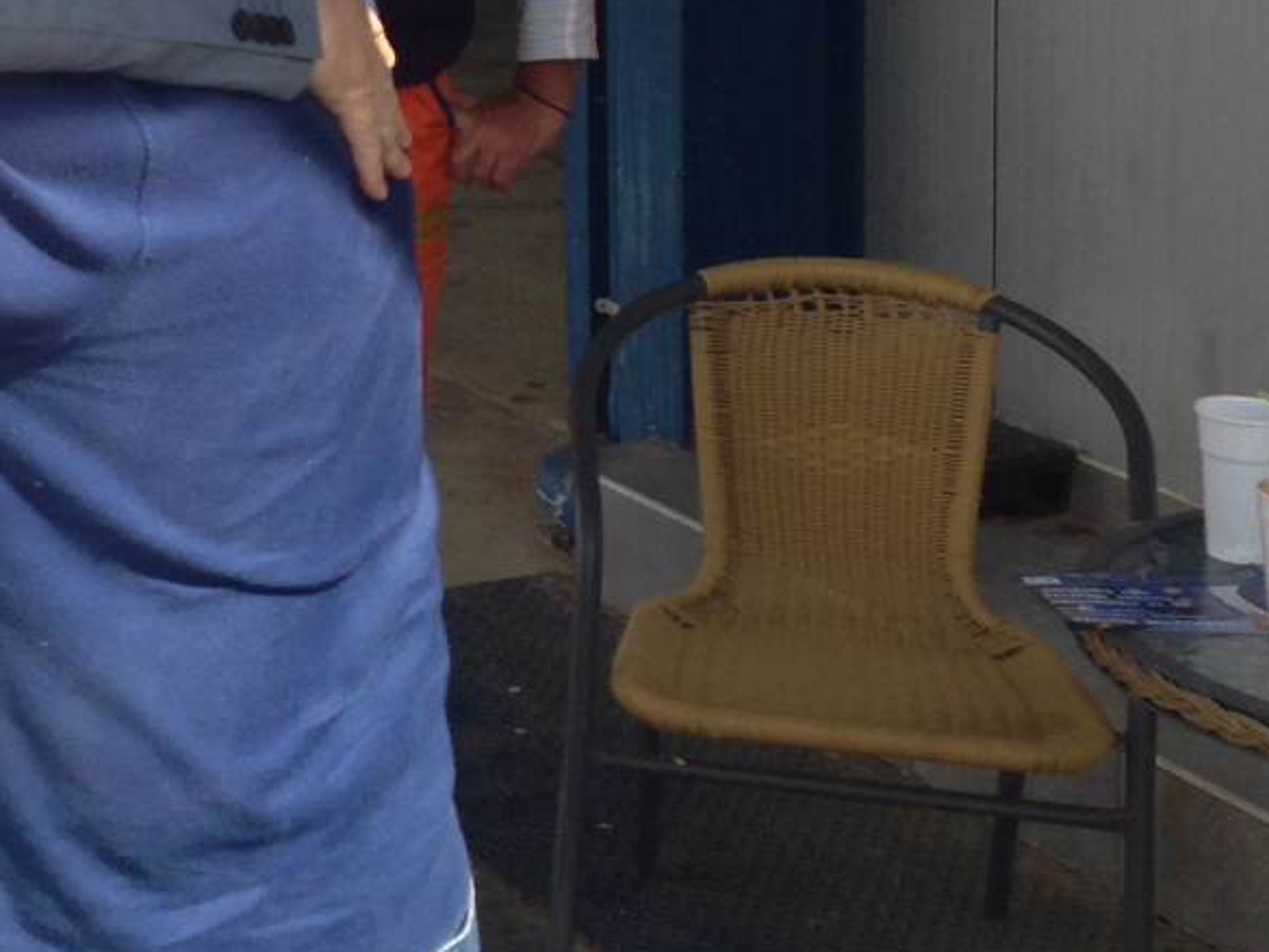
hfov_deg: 19.9
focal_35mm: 92
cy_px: -89
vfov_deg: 15.6
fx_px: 3373
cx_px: -282
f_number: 2.4
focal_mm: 4.13
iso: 64
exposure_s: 1/596
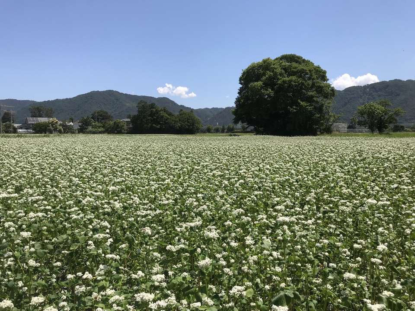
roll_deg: -1.6
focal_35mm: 28
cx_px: 208
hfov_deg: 63.4
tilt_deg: -5.2
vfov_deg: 49.7
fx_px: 336
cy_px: 156
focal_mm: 3.99
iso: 20
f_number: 1.8
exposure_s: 1/2519
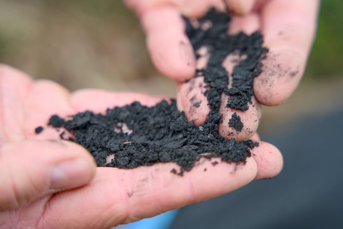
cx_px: 172
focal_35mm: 70
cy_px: 114
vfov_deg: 19.5
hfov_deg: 28.8
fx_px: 667
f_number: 4
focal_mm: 70
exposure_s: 1/80
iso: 320
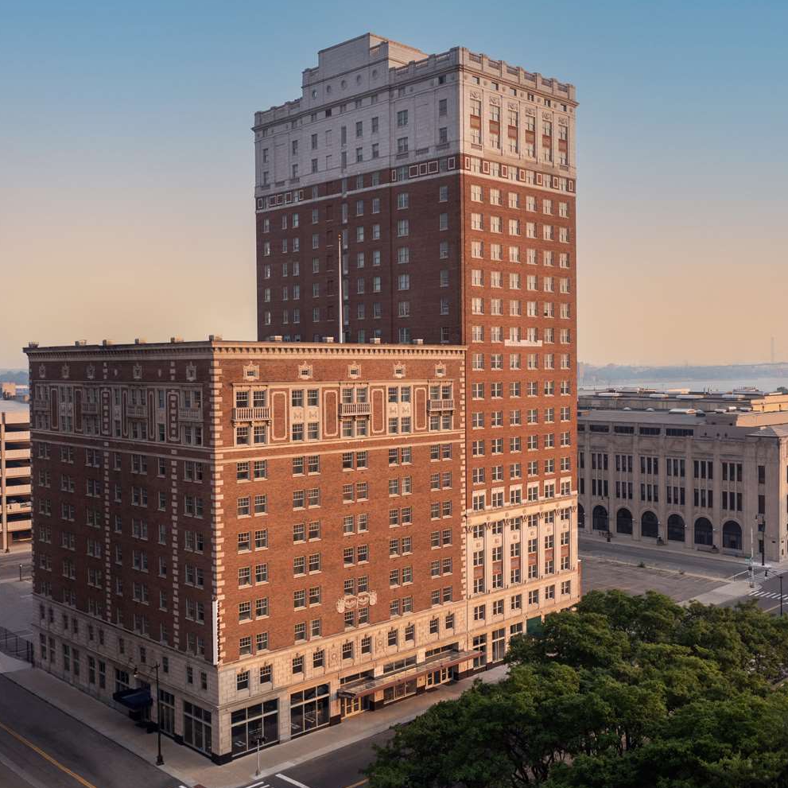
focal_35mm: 36
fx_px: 927
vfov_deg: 46.0
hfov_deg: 45.7
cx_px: 489
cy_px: 394
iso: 100
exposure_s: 1/800
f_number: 3.5
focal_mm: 10.26
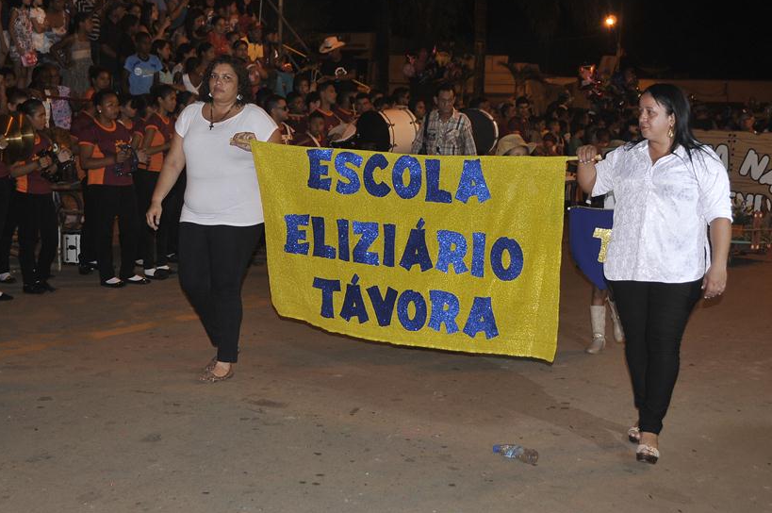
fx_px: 1285
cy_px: 248
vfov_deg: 22.6
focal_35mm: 60
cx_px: 327
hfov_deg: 33.4
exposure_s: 1/90
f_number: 4.8
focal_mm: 32
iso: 500
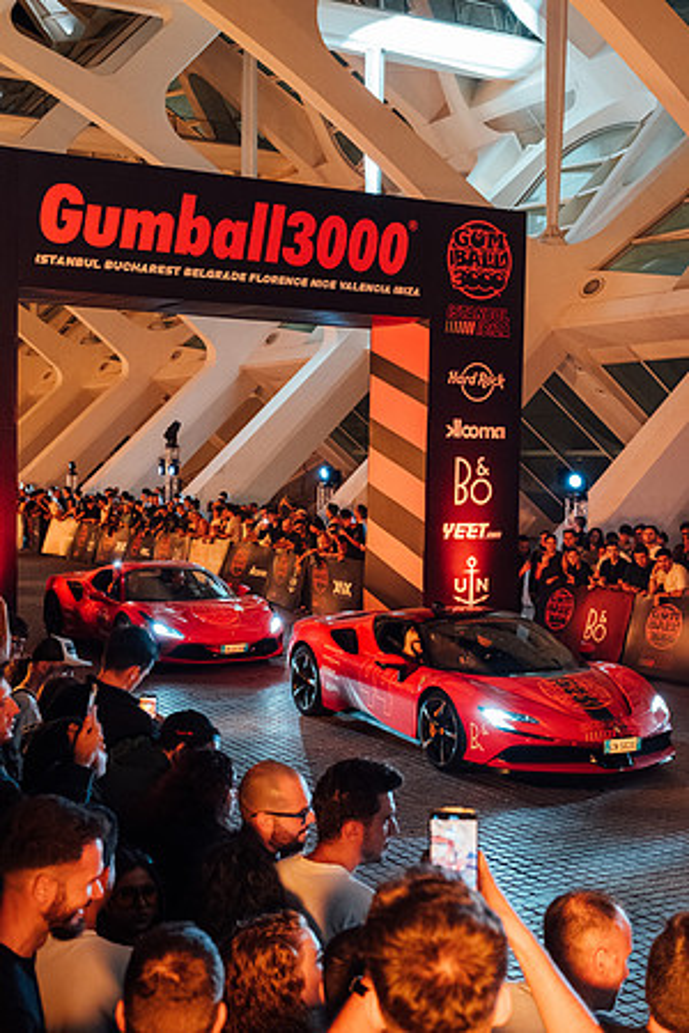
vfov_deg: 43.6
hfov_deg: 29.9
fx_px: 1292
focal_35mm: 45
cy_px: 516
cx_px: 344
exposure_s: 1/125
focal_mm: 30.2
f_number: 3.2
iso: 3200
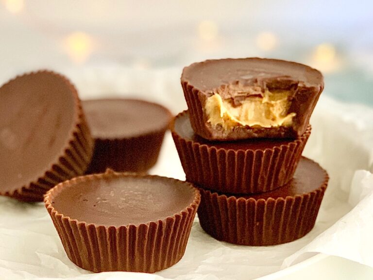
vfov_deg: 28.0
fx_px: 560
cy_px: 140
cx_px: 186
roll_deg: +3.1
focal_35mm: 52
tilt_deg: -19.6
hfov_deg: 36.8
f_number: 2.4
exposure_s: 1/108
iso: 125
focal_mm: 6
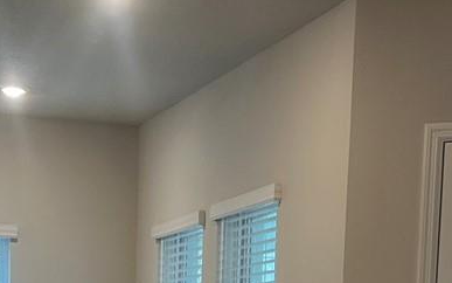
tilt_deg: -6.7
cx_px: 162
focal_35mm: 114
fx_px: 1405
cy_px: 550
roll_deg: -0.8
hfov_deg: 18.2
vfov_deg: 10.6
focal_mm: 5.1
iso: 125
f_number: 1.6
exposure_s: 1/120
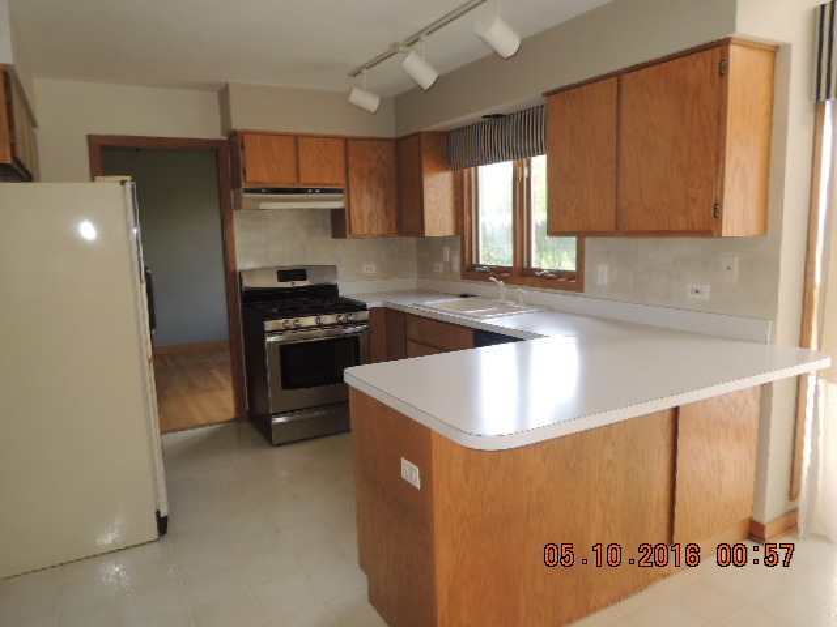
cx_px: 418
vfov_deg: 56.8
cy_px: 314
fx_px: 580
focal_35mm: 24
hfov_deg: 71.6
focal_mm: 4.3
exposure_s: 1/60
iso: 100
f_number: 2.8
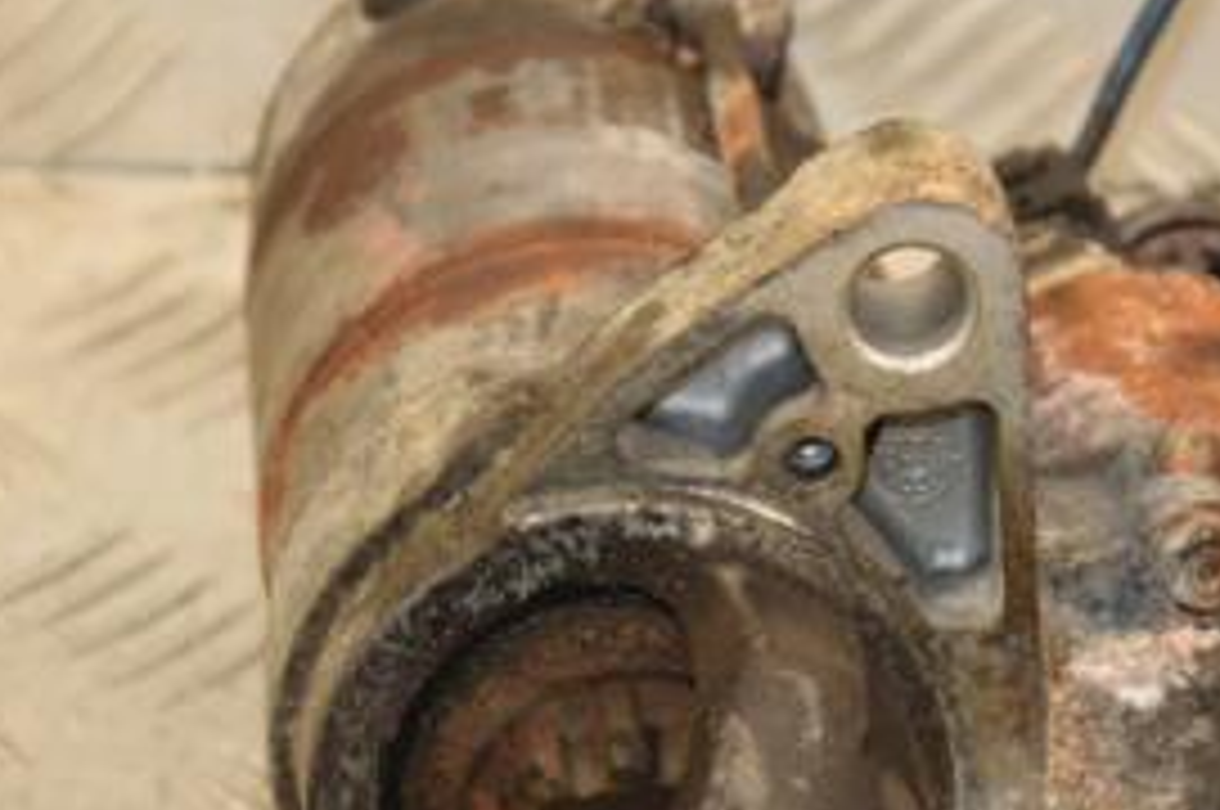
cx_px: 743
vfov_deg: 5.2
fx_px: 9004
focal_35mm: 266
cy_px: 598
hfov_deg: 7.8
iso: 800
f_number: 5.3
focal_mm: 80
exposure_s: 1/160
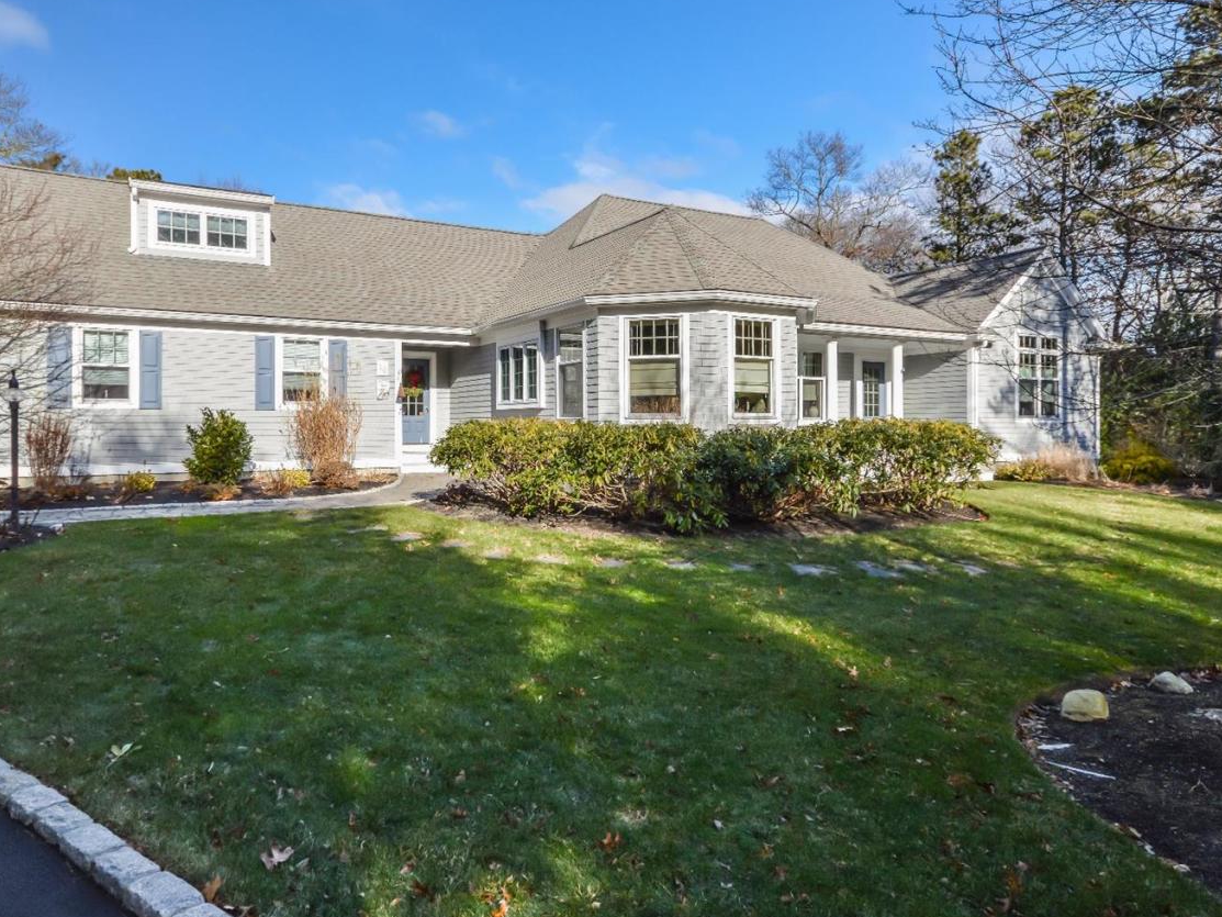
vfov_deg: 62.1
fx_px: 761
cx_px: 523
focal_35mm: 22
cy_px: 453
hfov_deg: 77.1
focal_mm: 13
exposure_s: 1/160
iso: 200
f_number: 8
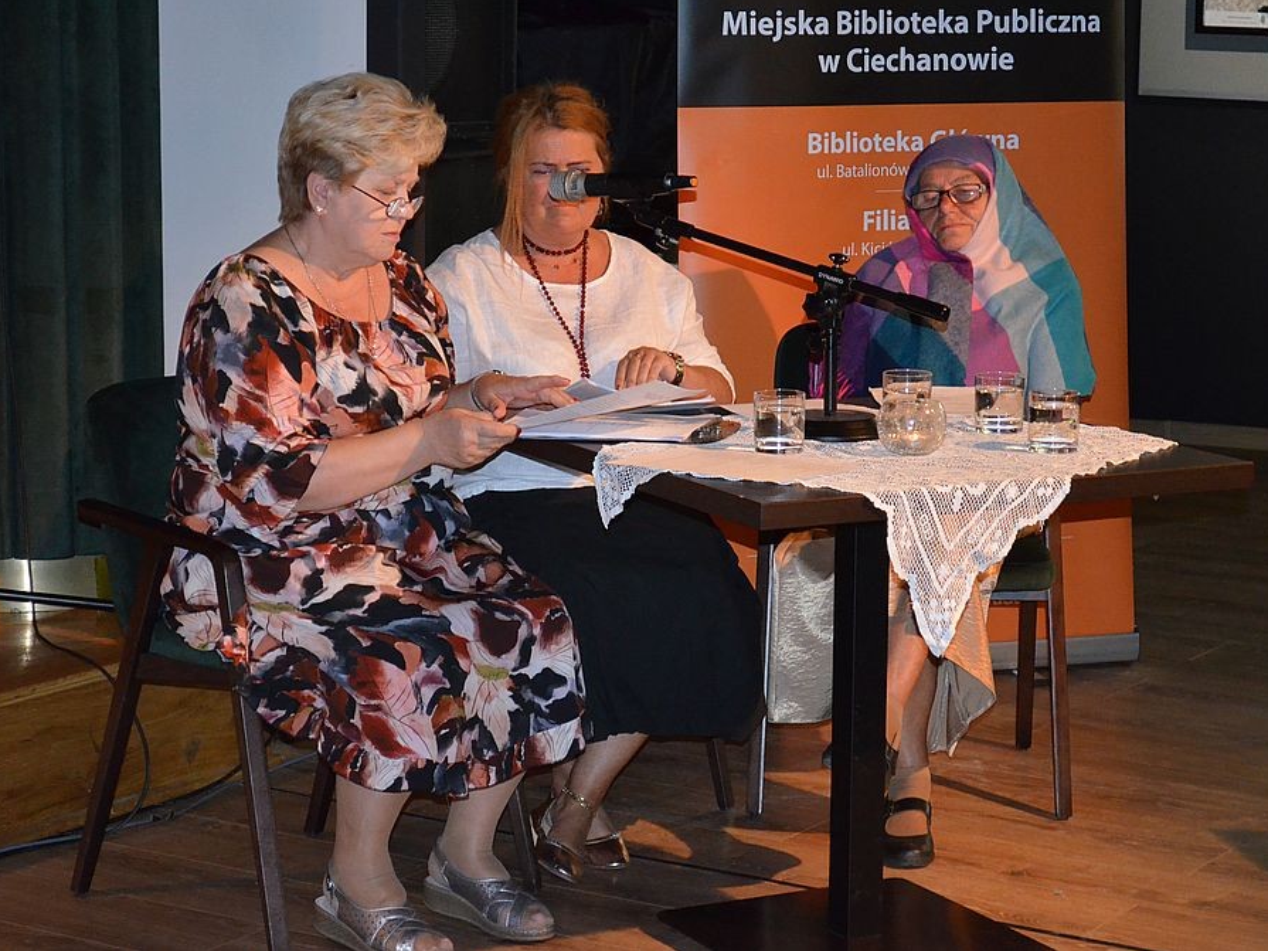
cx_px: 606
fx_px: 3316
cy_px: 473
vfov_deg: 16.3
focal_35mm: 91
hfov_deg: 21.6
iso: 3200
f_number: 5.6
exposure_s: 1/60
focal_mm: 55
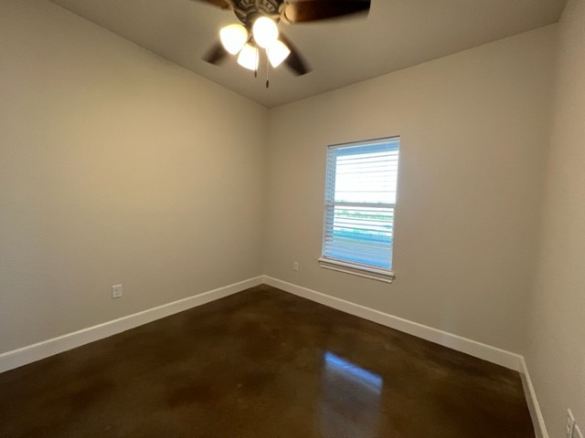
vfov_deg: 89.9
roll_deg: -3.1
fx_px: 220
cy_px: 219
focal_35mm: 13
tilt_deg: -4.5
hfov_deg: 106.2
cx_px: 292
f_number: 1.8
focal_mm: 1.57
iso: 125
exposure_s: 1/120
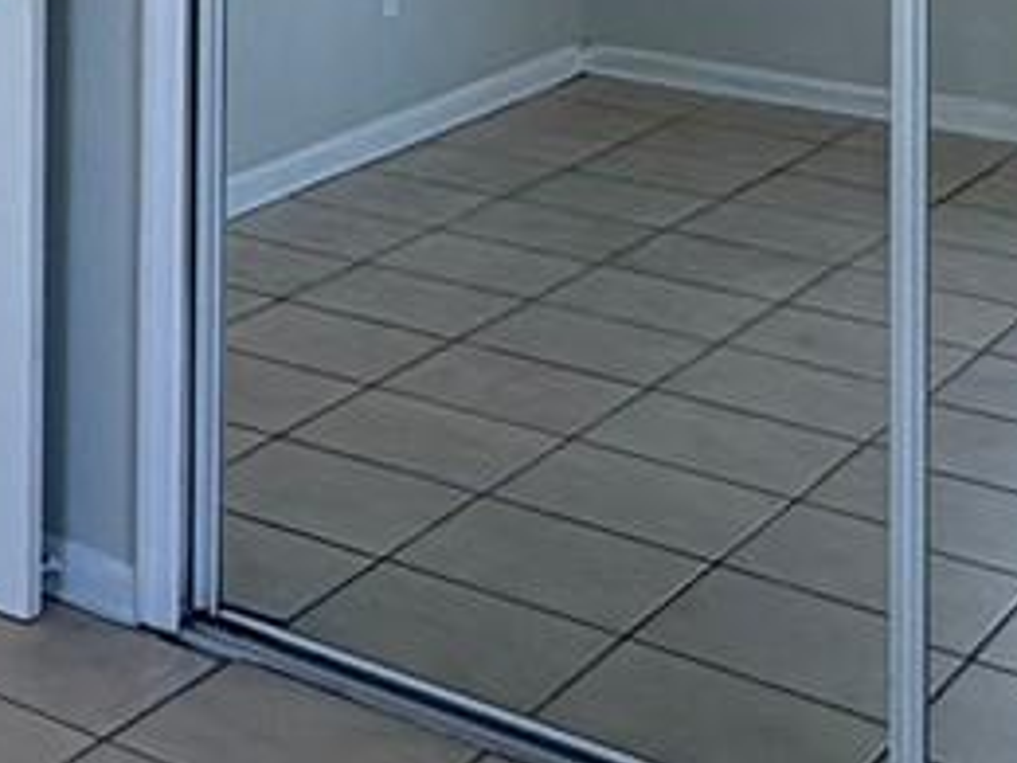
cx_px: -618
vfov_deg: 15.3
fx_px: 2527
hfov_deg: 19.2
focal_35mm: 86
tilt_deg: -0.5
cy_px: -516
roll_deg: +0.4
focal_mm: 2.22
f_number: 2.2
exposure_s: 1/120
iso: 80
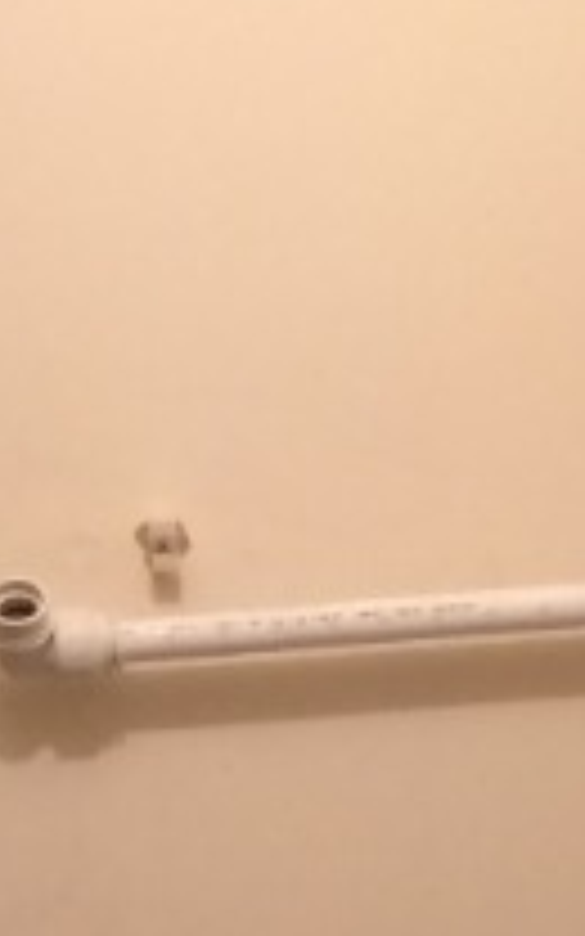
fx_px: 4515
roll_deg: -0.4
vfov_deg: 10.7
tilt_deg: -14.8
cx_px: 315
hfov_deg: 7.4
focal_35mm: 177
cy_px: 1953
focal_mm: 4.15
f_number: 2.2
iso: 125
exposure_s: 1/33
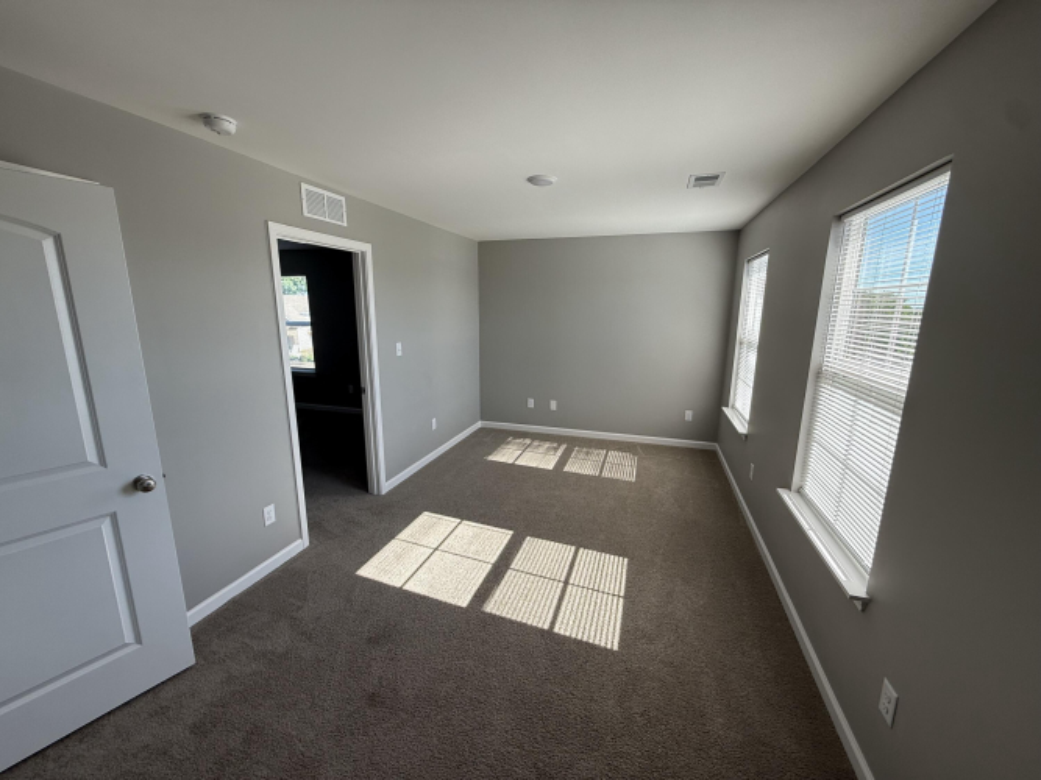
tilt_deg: -9.1
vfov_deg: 85.7
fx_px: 421
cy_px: 390
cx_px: 520
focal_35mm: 14
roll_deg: -1.7
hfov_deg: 102.1
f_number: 2.2
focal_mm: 2.22
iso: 50
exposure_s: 1/171
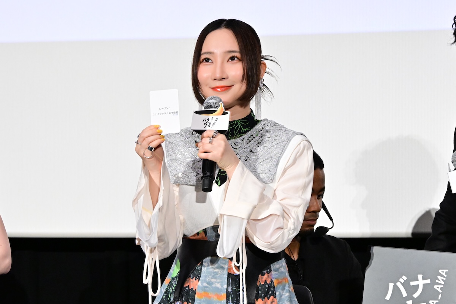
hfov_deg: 13.7
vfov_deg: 9.1
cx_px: 228
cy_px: 152
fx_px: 1900
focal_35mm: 150
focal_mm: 100
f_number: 6.3
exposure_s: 1/200
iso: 5000
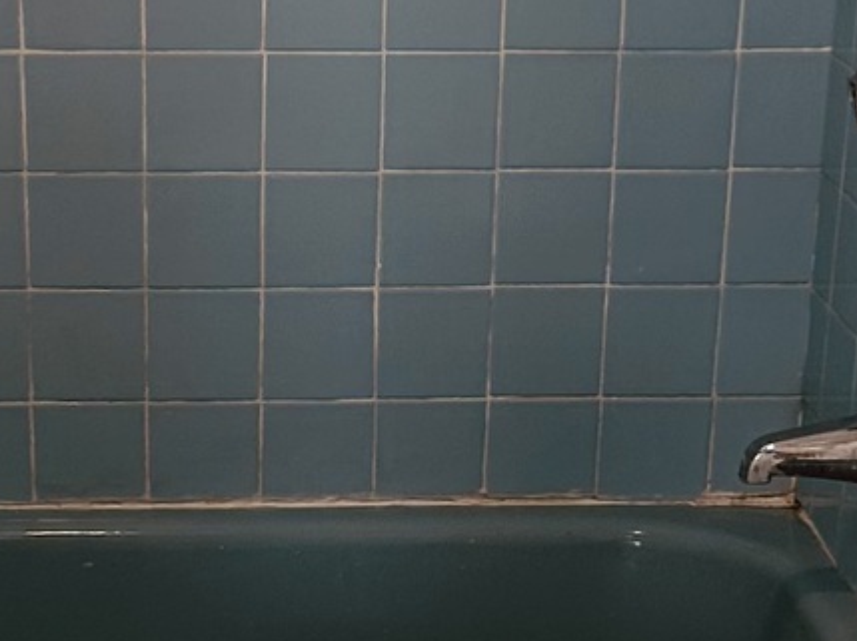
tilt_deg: -22.3
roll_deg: -2.1
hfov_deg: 15.3
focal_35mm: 129
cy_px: 729
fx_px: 3191
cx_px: 352
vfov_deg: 11.3
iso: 125
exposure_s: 1/120
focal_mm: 6.86
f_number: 1.78
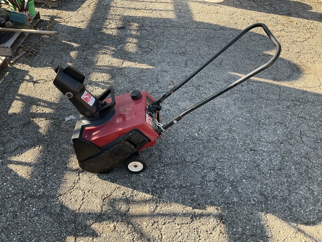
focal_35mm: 29
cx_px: 161
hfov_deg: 61.6
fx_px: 270
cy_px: 121
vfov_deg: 48.3
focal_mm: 3
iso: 25
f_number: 1.8
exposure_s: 1/223
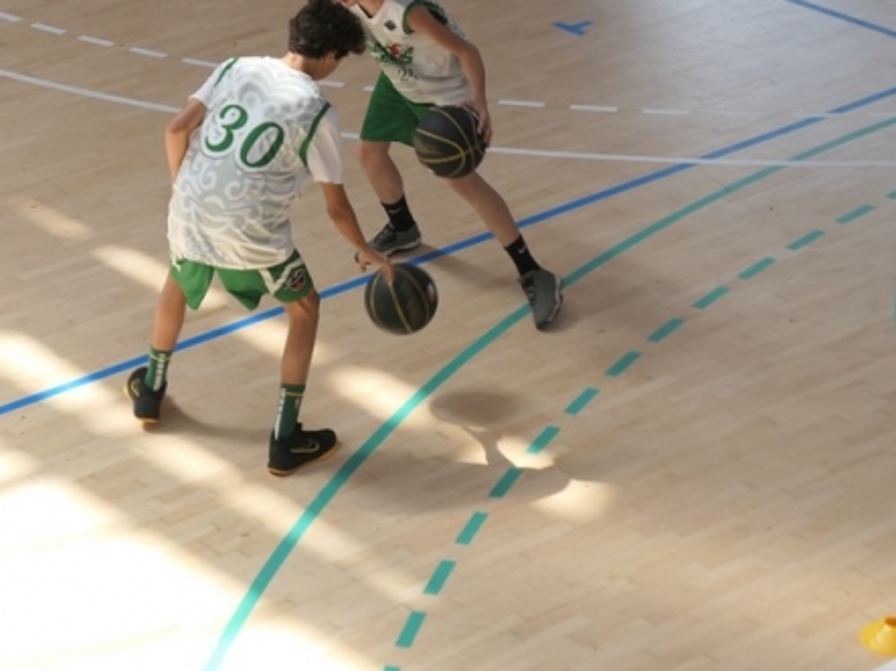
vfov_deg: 12.2
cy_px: 105
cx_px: 370
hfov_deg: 16.3
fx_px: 3131
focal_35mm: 121
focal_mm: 22.7
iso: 125
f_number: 2.8
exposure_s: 1/320
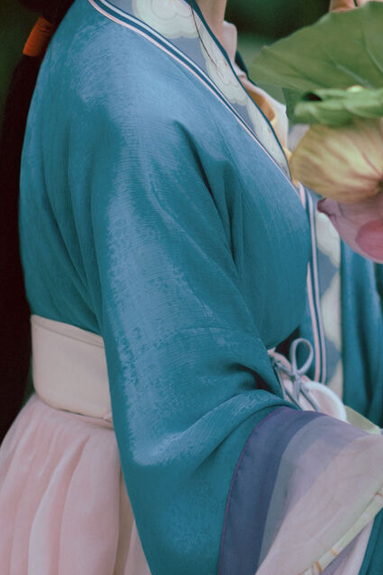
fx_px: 3848
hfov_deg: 5.7
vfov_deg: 8.5
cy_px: 108
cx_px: 405
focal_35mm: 241
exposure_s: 1/800
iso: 100
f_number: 1.8
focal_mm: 85
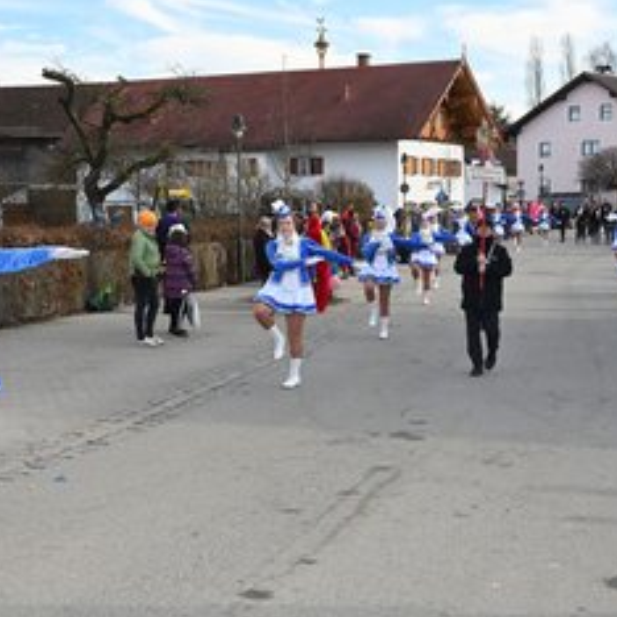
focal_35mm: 64
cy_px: 338
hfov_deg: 26.9
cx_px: 338
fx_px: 1291
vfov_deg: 26.9
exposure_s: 1/200
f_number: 20
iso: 1000
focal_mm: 44
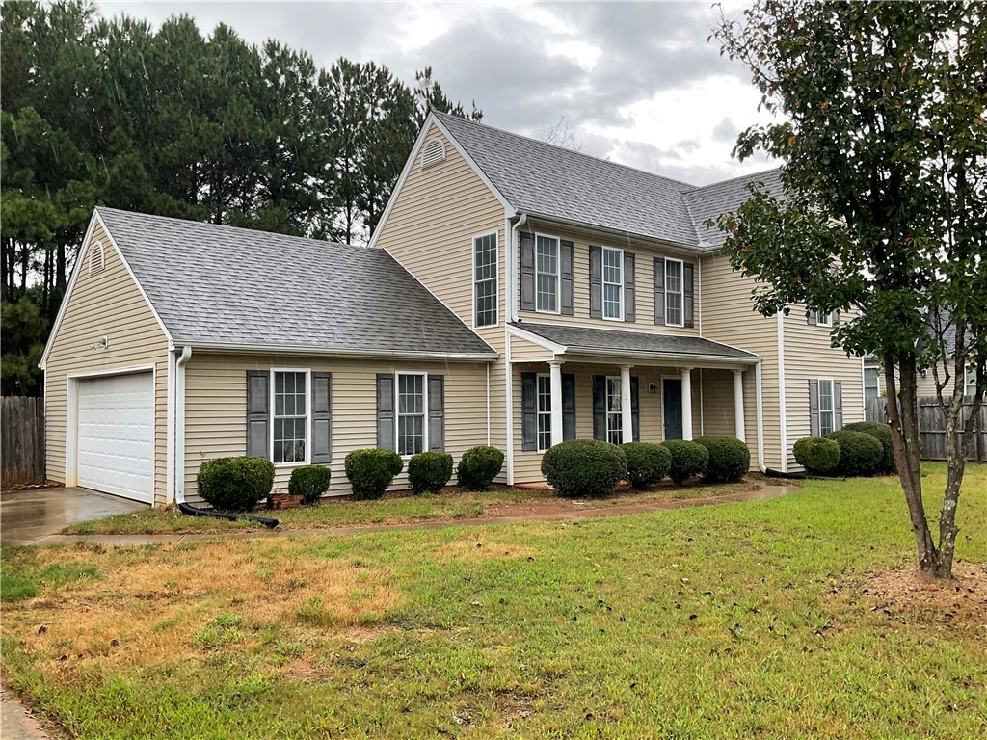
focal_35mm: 29
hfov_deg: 61.7
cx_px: 494
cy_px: 370
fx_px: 827
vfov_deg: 48.2
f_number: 1.8
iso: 16
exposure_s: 1/192
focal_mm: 3
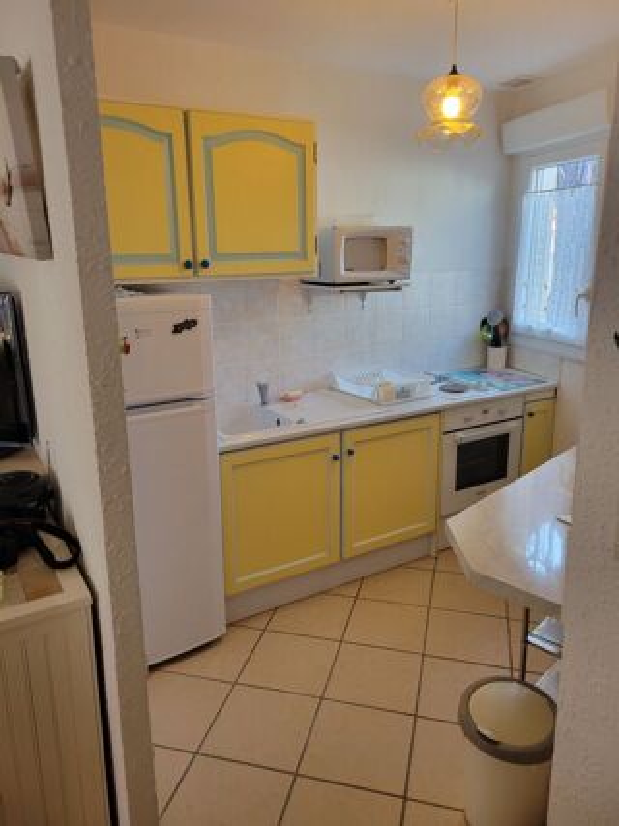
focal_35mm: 26
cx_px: 310
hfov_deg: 53.0
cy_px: 413
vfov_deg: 67.3
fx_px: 620
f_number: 1.8
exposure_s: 1/100
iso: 125
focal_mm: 5.4
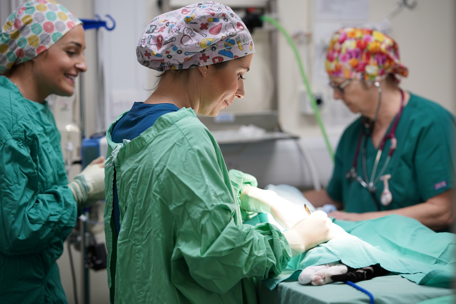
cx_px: 228
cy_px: 152
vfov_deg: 16.1
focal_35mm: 85
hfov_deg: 23.9
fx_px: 1076
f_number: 2
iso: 320
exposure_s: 1/200
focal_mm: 85
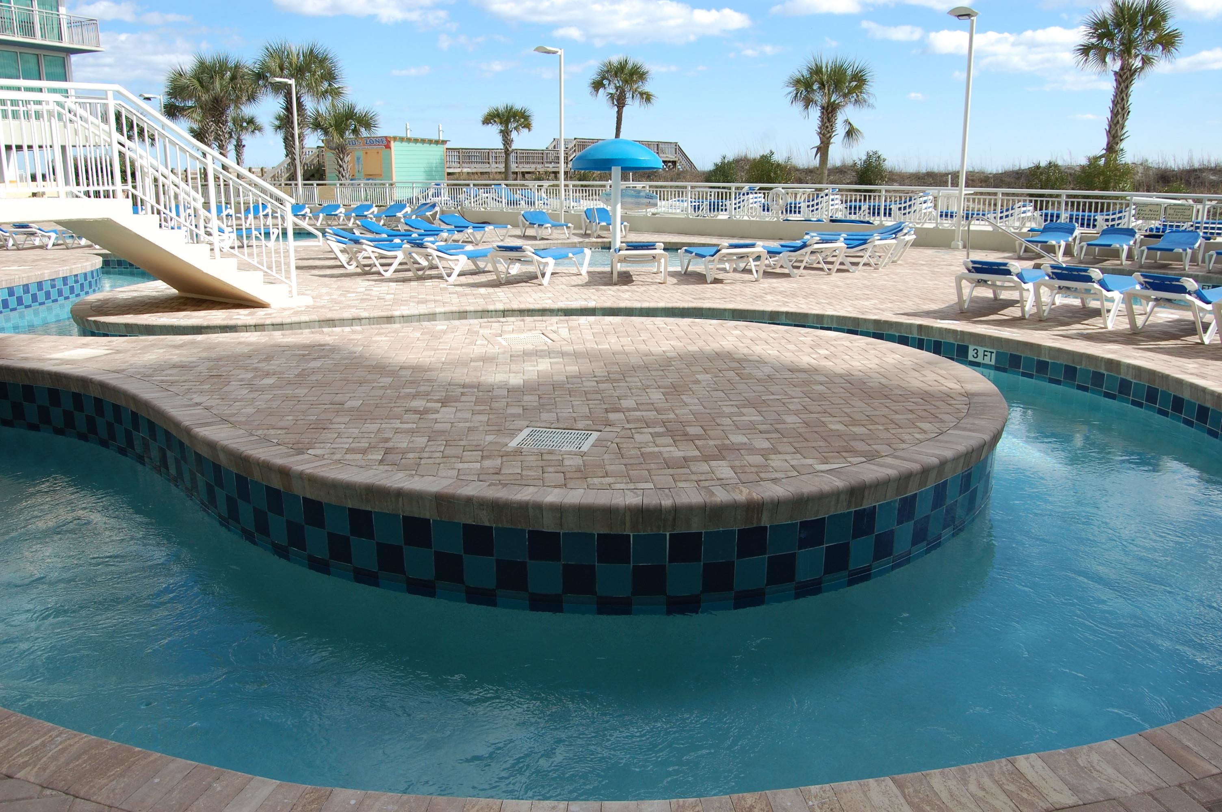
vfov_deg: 47.8
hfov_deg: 67.4
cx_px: 611
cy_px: 406
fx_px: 916
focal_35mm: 27
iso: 200
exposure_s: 1/320
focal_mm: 18
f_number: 9
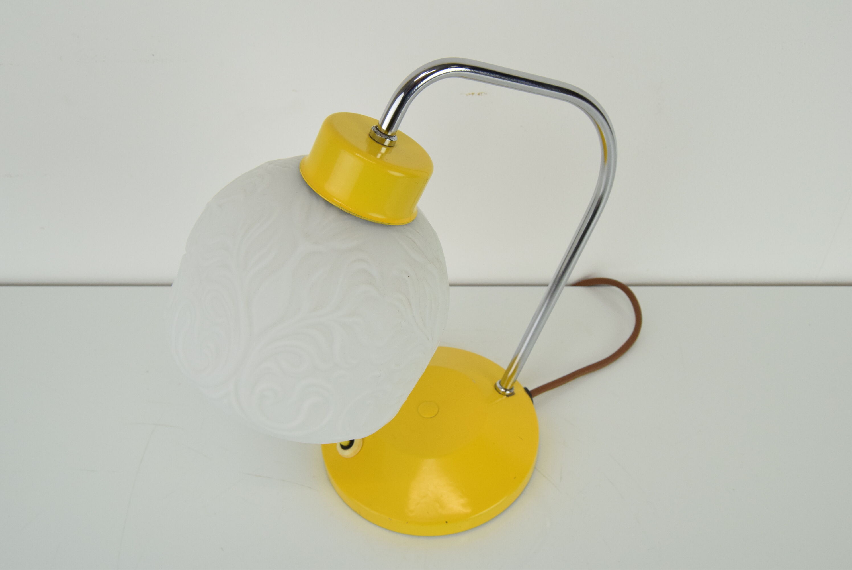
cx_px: 426
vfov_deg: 40.0
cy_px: 285
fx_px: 782
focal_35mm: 33
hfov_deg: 57.2
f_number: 9
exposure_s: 1/320
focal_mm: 22
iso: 1600
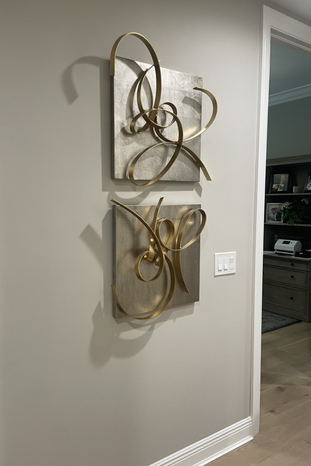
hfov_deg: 46.2
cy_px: 233
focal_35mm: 28
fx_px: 363
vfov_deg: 65.5
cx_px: 130
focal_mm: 4.2
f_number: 1.6
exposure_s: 1/60
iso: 100
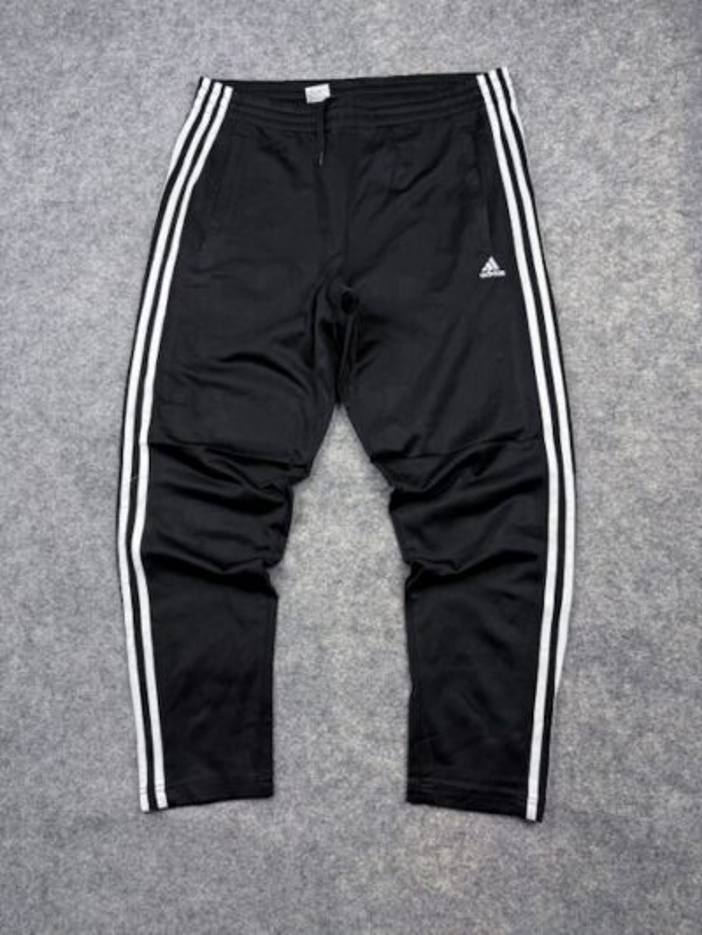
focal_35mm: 24
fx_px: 649
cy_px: 468
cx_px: 351
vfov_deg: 71.6
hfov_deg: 56.8
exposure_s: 1/121
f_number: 1.78
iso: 64
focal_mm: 6.76
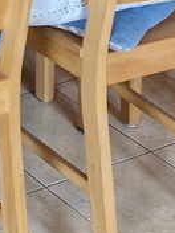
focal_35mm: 141
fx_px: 950
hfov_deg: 9.1
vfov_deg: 11.2
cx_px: -296
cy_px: -368
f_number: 1.8
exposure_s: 1/100
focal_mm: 5.54
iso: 250
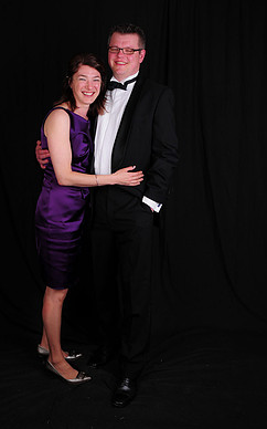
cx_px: 112
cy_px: 221
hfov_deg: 32.7
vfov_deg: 50.4
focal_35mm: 39
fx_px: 455
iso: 200
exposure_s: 1/125
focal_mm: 22
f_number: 8
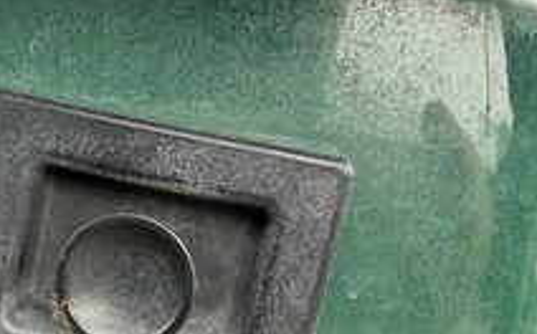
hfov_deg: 41.3
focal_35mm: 48
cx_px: 175
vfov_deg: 25.8
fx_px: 702
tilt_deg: -11.1
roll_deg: -7.0
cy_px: 311
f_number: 2.2
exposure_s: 1/121
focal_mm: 2.22
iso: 200
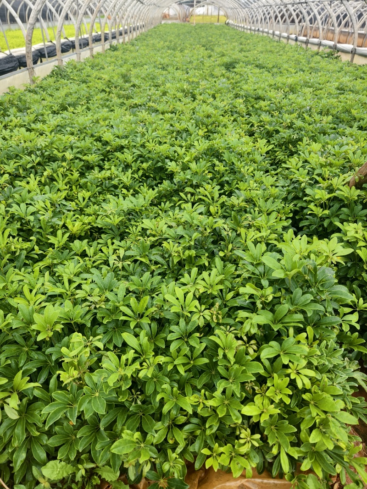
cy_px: 244
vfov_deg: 73.9
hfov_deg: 58.9
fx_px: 325
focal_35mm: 23
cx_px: 184
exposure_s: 1/667
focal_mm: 8.67
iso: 50
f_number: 1.75
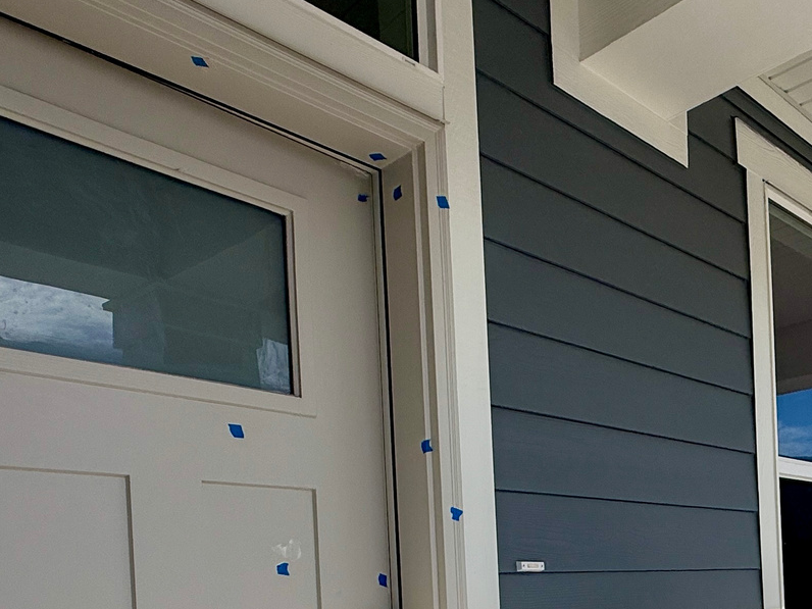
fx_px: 844
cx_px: 628
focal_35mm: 36
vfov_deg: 36.0
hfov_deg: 48.9
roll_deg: +2.3
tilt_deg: +0.4
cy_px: 600
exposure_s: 1/5155
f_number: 2.2
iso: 50
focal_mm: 2.22
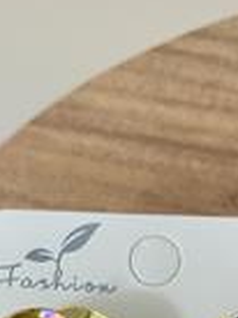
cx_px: 97
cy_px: 448
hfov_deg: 19.6
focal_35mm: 75
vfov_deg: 22.4
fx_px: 690
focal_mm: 4.25
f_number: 1.8
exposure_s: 1/25
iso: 500
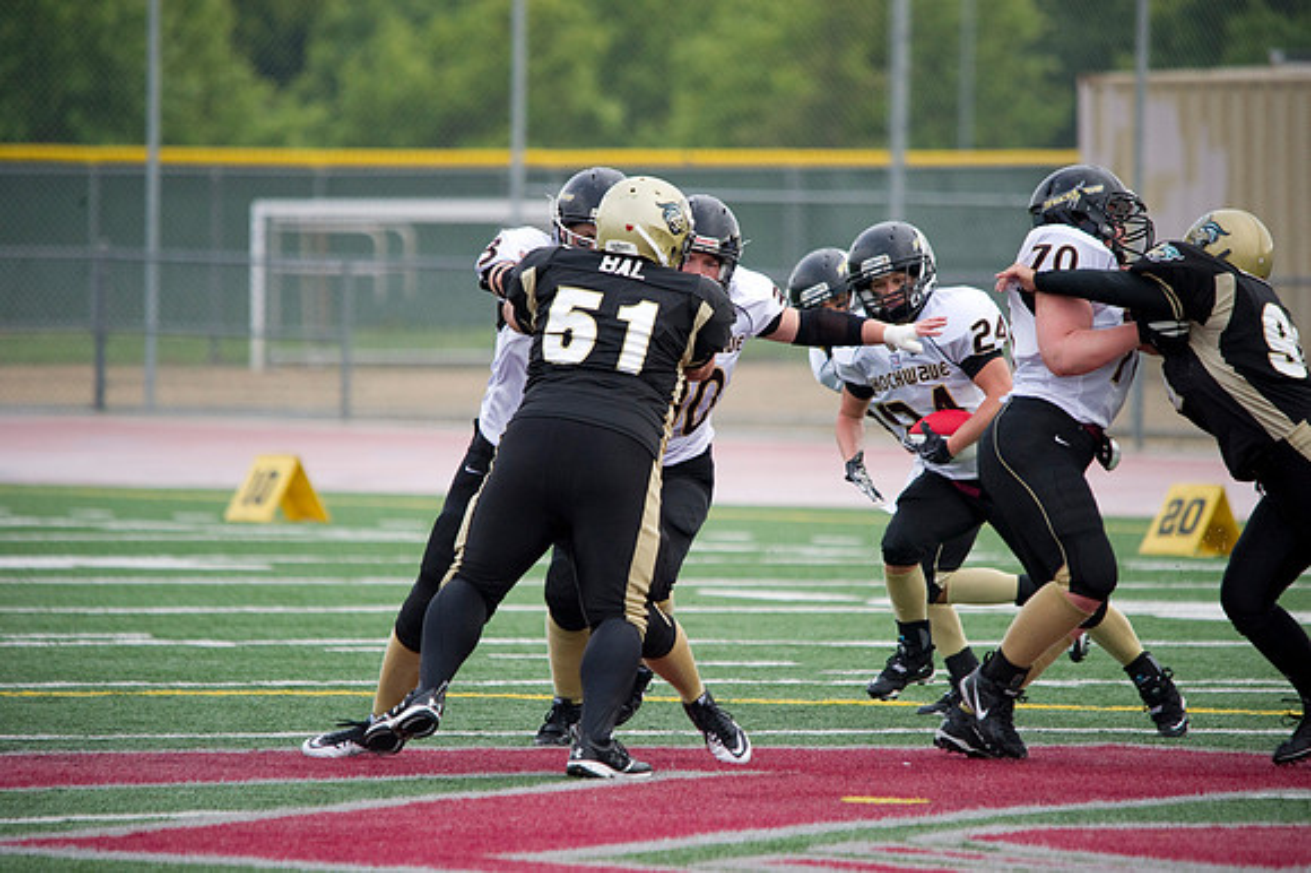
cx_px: 656
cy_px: 436
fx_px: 16378
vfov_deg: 3.1
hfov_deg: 4.6
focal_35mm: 450
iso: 2800
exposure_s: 1/1000
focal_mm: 450
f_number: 6.3
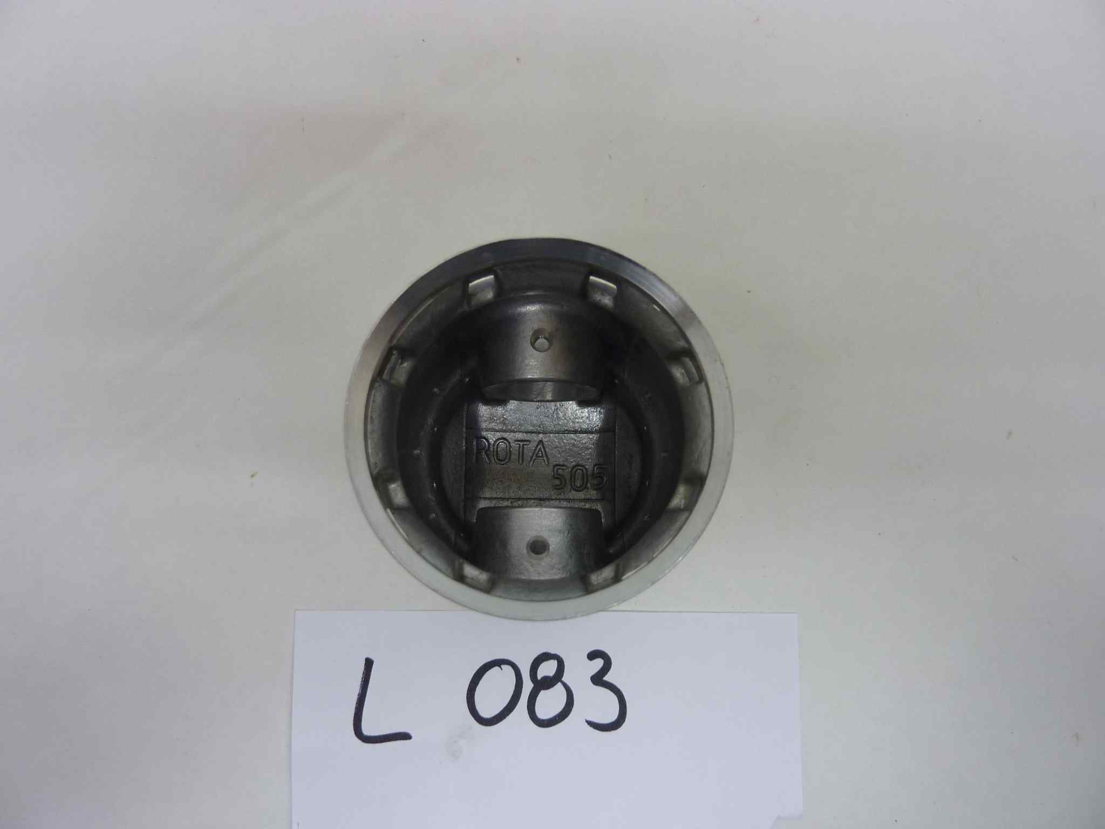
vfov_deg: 54.9
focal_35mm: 25
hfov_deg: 69.4
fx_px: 798
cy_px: 414
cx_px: 552
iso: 100
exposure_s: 1/30
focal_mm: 4.1
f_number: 3.3
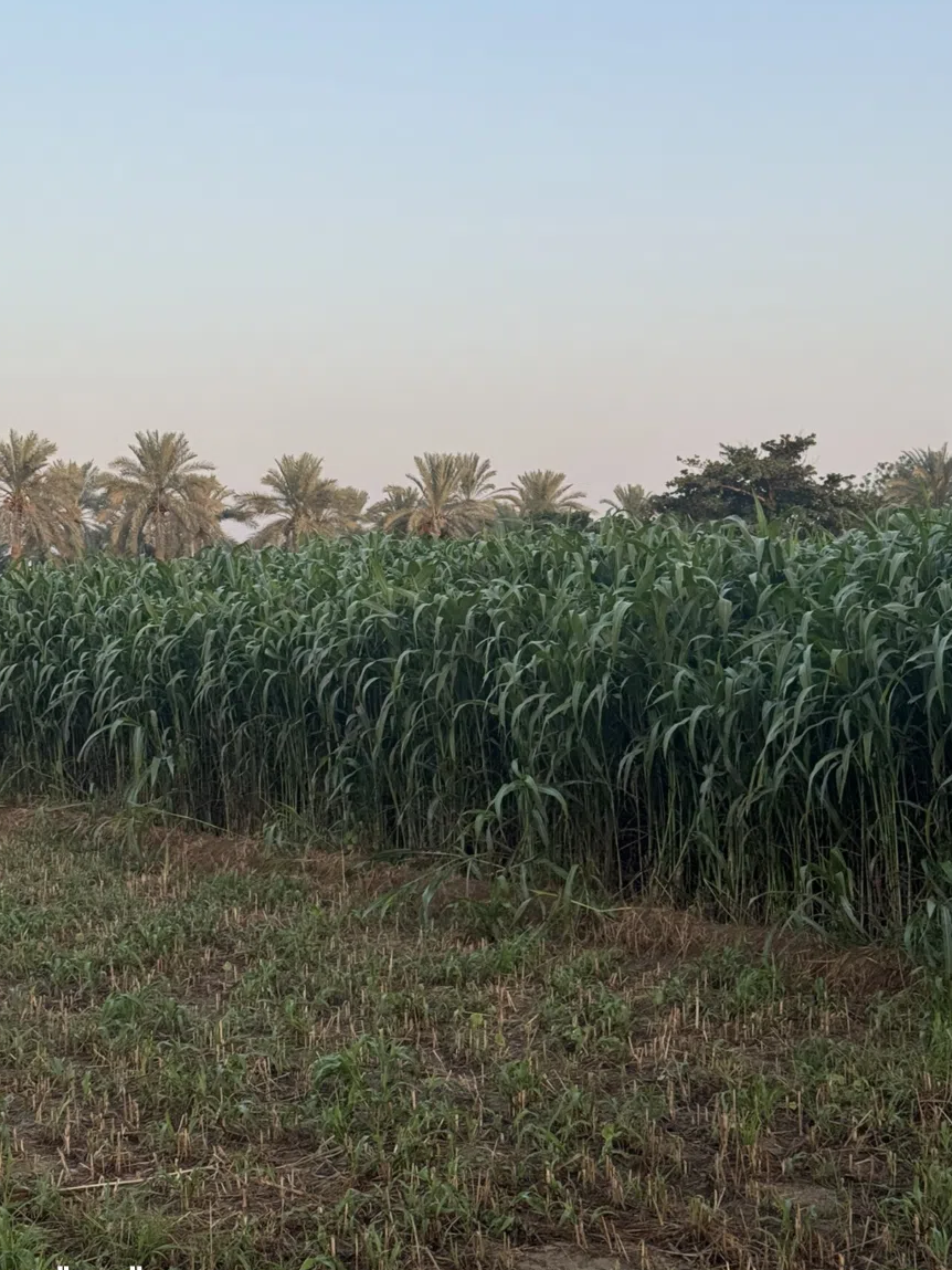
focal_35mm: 57
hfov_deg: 25.7
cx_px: 520
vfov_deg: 33.8
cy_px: 617
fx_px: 2090
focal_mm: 6.76
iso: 64
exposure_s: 1/582
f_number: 1.78
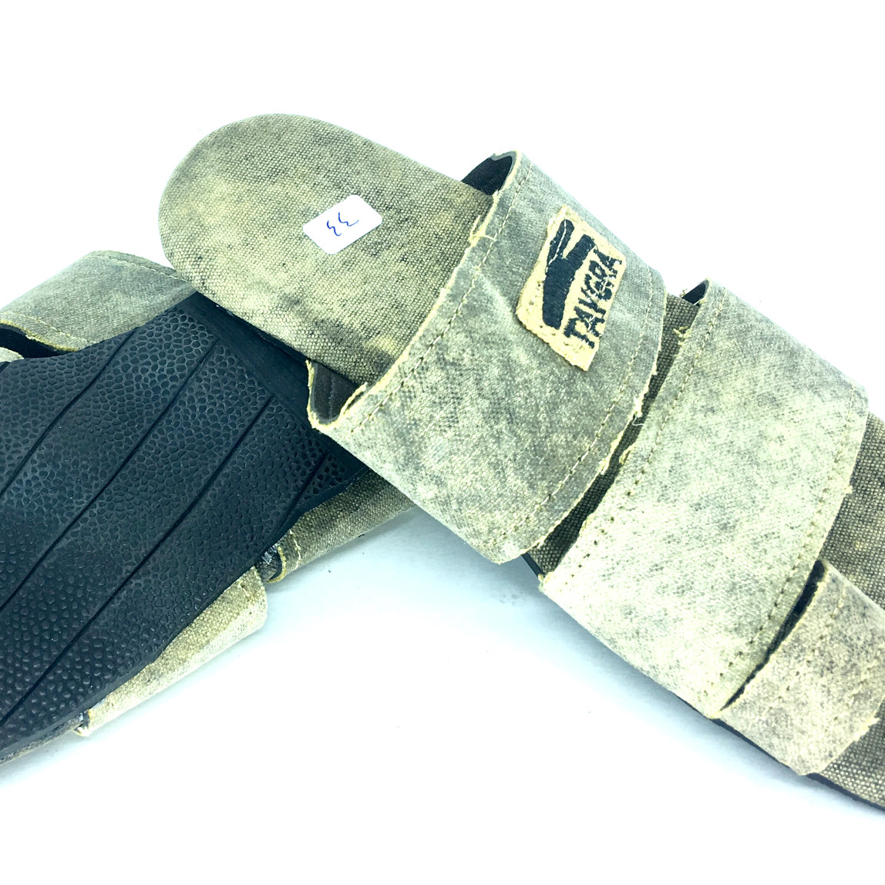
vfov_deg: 37.5
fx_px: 1302
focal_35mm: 45
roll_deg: +3.2
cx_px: 308
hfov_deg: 37.2
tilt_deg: -44.5
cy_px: 413
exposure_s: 1/201
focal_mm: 4.15
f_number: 2.2
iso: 25
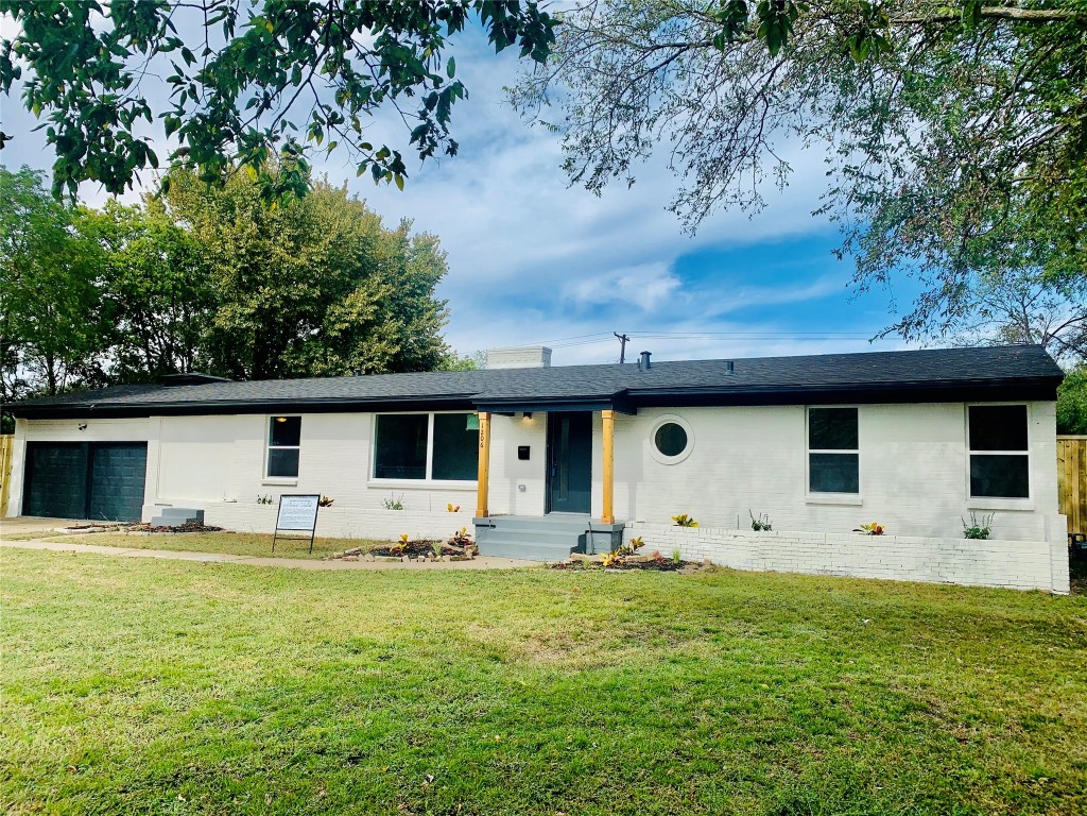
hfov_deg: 67.3
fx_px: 816
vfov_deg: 53.1
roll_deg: -0.9
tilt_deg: +4.6
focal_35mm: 26
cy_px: 408
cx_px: 544
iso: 25
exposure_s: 1/2208
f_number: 1.8
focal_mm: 4.25
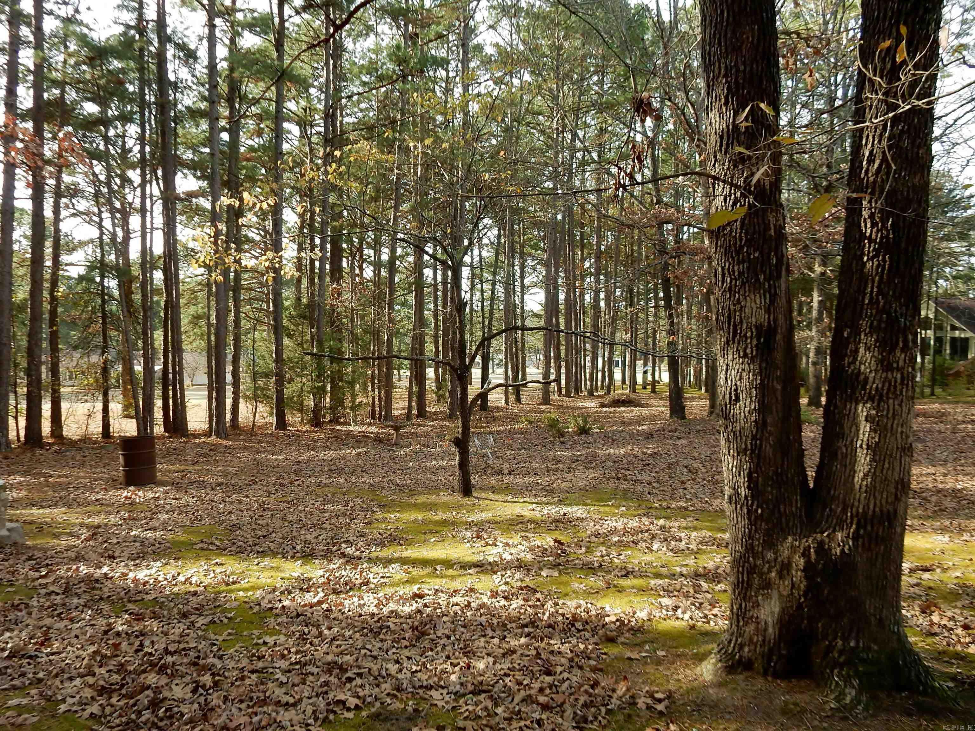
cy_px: 366
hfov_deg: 69.4
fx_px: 704
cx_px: 488
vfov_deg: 54.9
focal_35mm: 25
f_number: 3.7
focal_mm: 4.5
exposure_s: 1/200
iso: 125
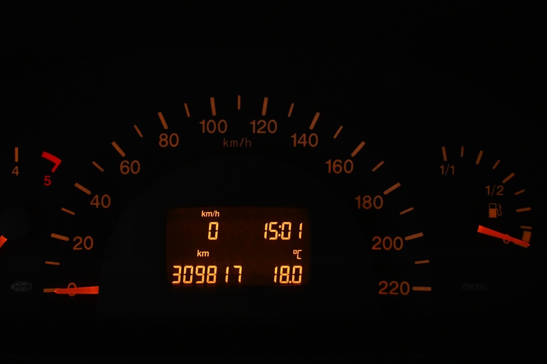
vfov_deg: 19.7
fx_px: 1048
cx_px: 233
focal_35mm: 69
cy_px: 175
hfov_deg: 29.2
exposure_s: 1/125
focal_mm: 36
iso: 2200
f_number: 5.3
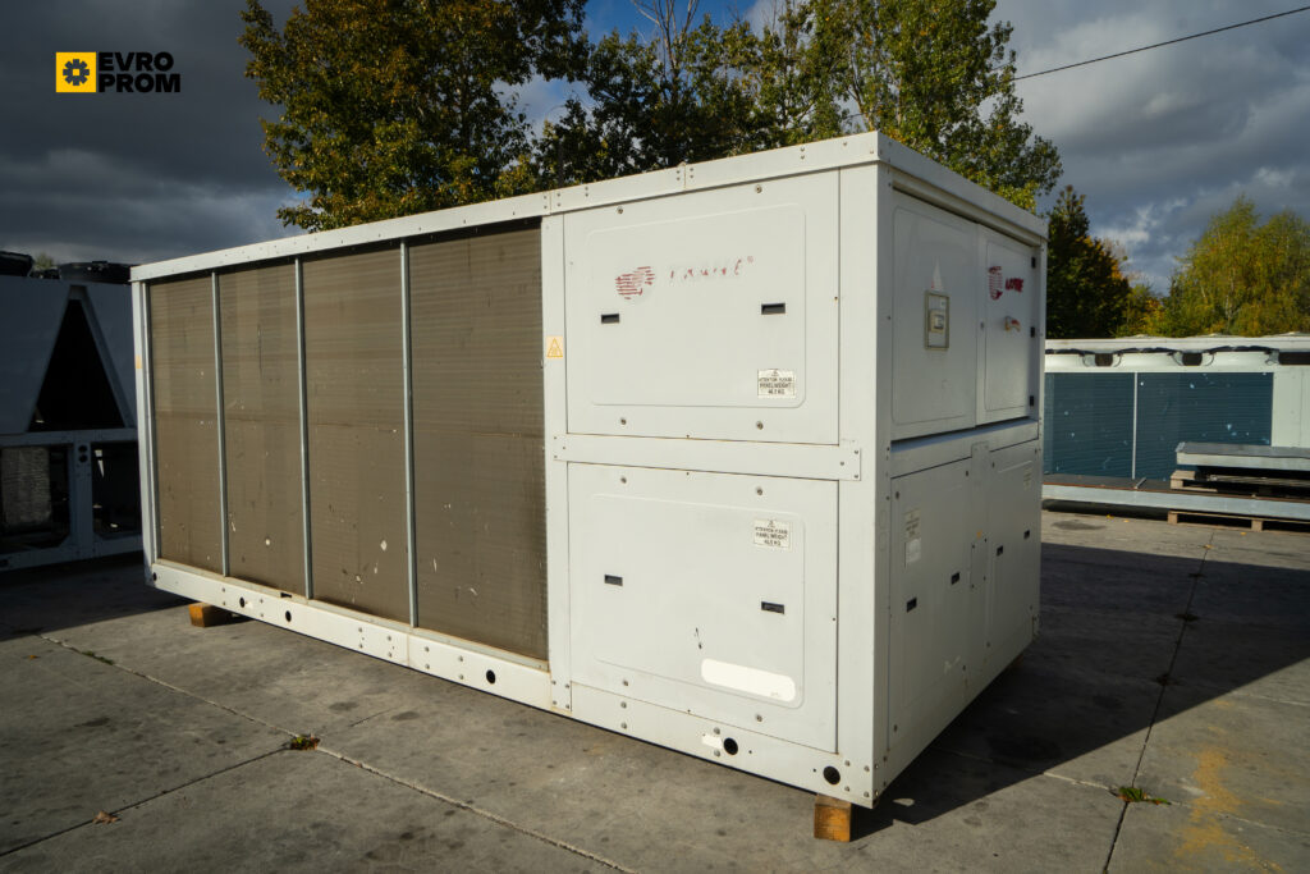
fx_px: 873
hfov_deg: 73.7
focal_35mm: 24
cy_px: 437
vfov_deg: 53.1
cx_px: 655
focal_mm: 24
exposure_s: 1/500
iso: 100
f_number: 10
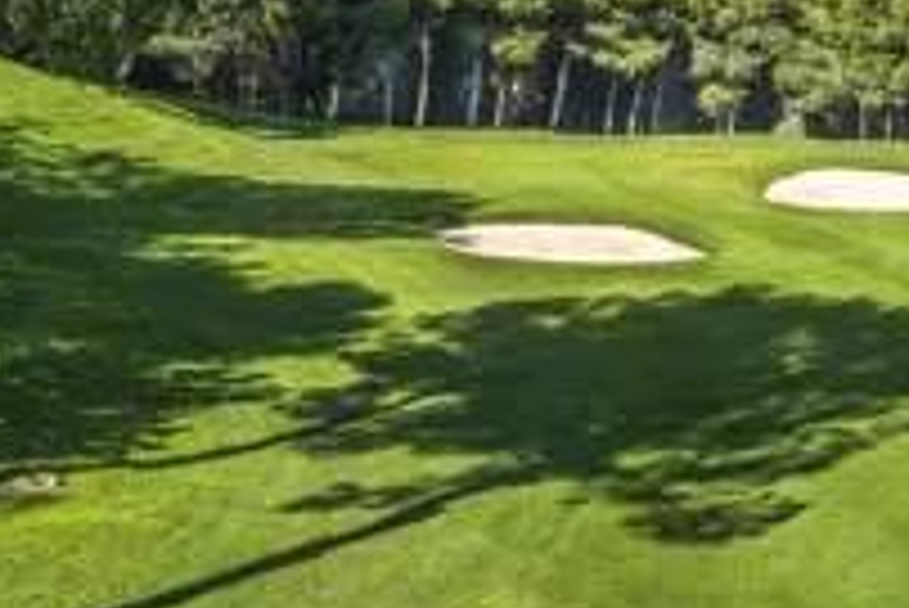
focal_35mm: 107
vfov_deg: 12.6
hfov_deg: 19.0
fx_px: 2704
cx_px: 652
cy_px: -36
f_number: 5.6
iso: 100
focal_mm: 44
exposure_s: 1/250
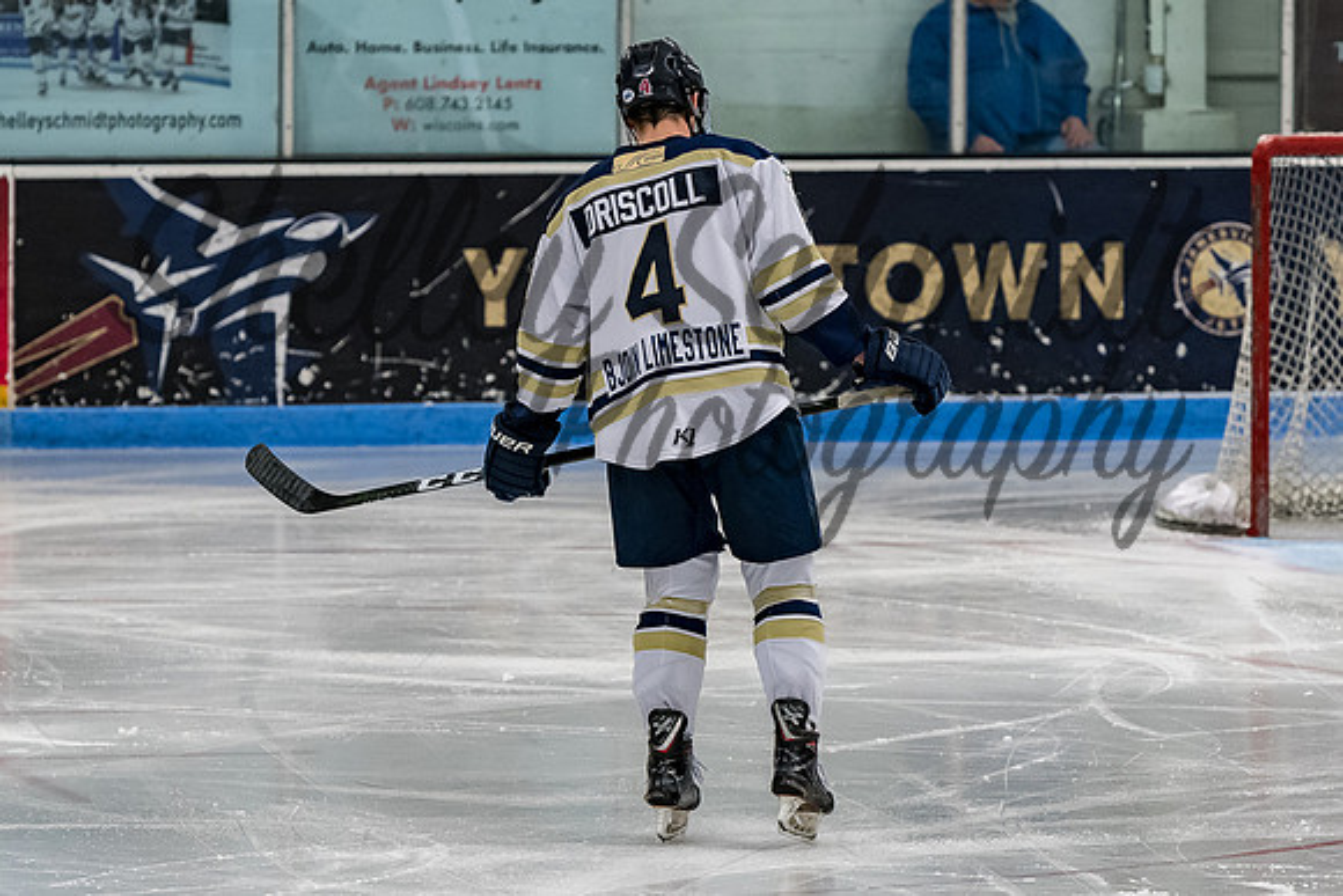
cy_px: 359
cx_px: 689
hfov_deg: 6.1
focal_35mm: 336
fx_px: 12552
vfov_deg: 4.1
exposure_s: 1/800
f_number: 3.5
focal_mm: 180
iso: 2000
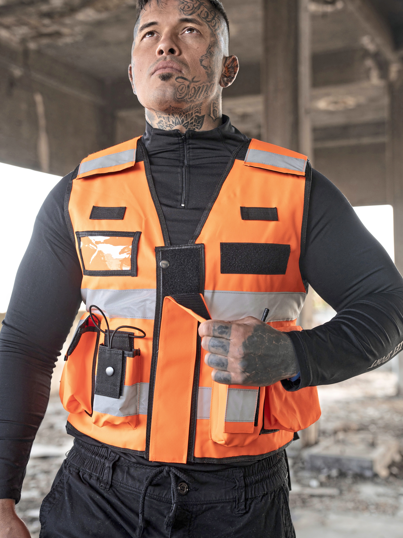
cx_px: 203
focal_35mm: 55
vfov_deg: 34.9
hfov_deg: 26.6
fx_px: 854
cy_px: 236
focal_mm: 50
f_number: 3.5
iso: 320
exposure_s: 1/125
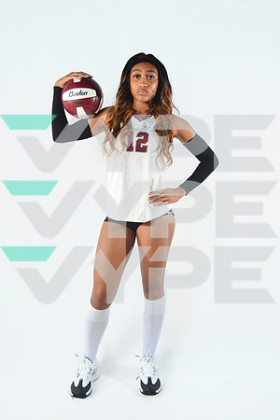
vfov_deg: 50.7
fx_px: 443
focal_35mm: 38
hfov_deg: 35.1
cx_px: 140
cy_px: 210
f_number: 5.6
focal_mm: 38
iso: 200
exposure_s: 1/200
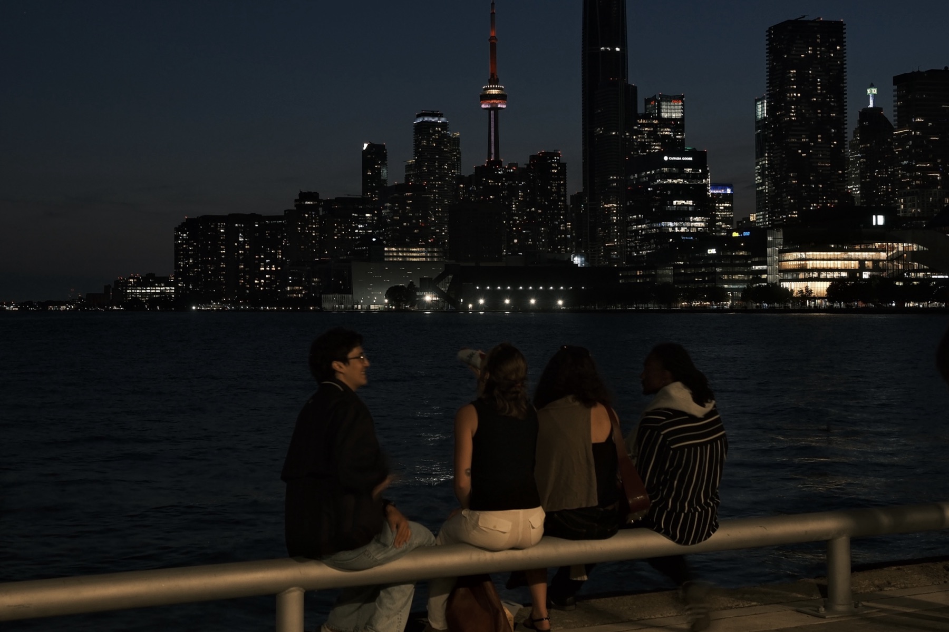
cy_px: 316
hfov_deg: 54.4
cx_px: 474
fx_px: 923
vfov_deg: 37.9
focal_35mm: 35
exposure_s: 1/4
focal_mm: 23
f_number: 4
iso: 200
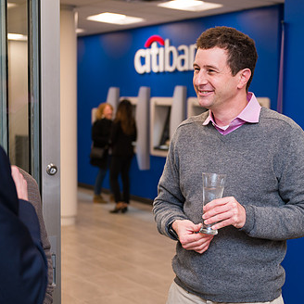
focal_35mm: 63
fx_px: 626
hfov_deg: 26.9
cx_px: 233
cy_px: 165
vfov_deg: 27.3
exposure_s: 1/200
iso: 400
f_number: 3.2
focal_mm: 42
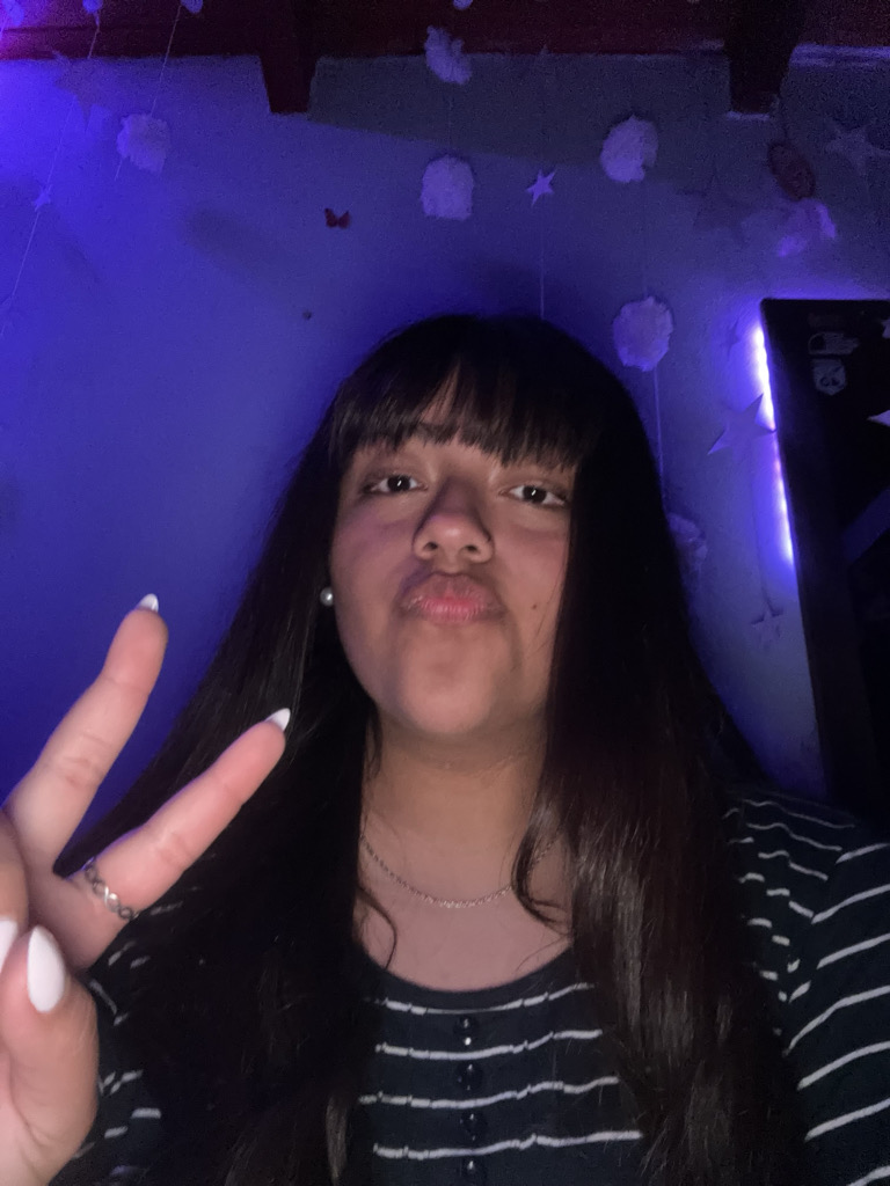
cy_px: 593
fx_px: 788
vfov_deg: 73.9
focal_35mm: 23
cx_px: 445
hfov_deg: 58.9
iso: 320
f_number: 1.9
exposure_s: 1/17
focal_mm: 2.69
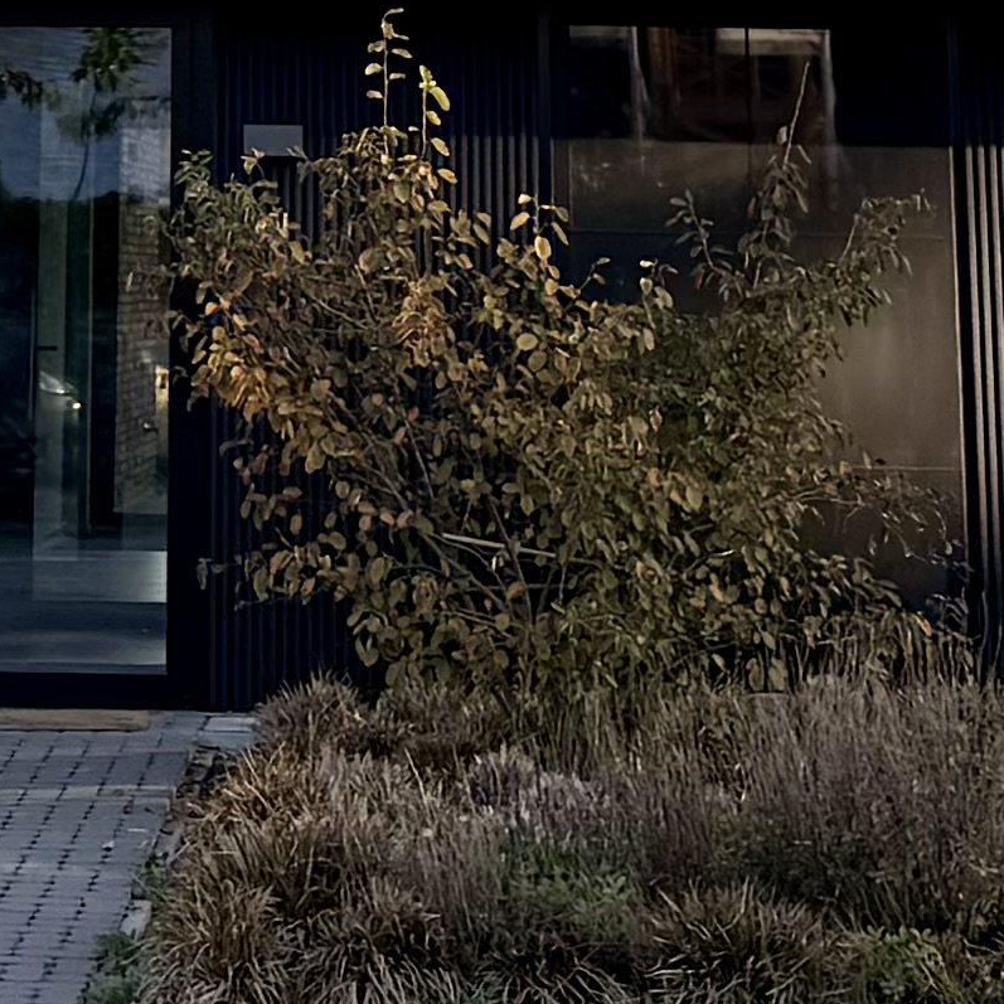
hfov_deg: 11.4
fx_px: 4988
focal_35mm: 152
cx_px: 147
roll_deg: -0.9
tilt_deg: +16.2
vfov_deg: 10.2
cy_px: -1277
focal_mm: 6.76
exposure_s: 1/1464
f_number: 1.78
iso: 80
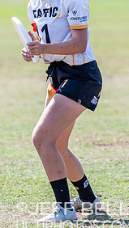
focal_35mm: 751
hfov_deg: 1.6
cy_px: 60
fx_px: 4559
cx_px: 73
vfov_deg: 2.9
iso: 100
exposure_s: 1/800
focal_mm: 200
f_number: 3.2
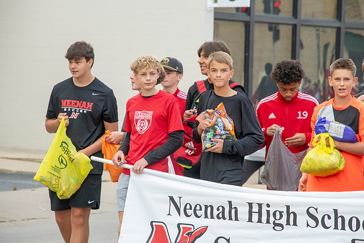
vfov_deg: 4.6
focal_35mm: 300
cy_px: 122
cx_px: 182
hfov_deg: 6.9
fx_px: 3034
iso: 3200
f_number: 11
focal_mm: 300
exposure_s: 1/250
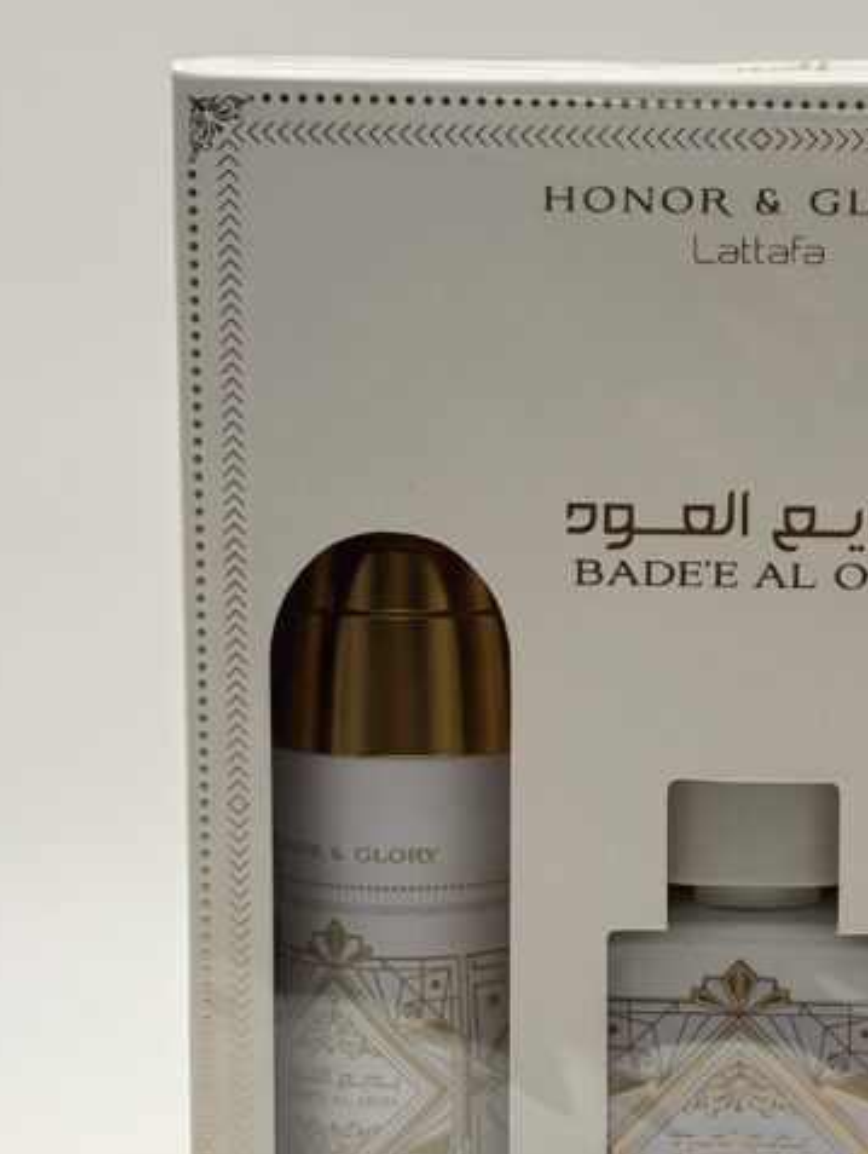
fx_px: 3303
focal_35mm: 99
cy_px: 762
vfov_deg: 19.8
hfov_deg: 14.8
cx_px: 770
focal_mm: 5.96
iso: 32
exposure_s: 1/489
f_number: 1.6
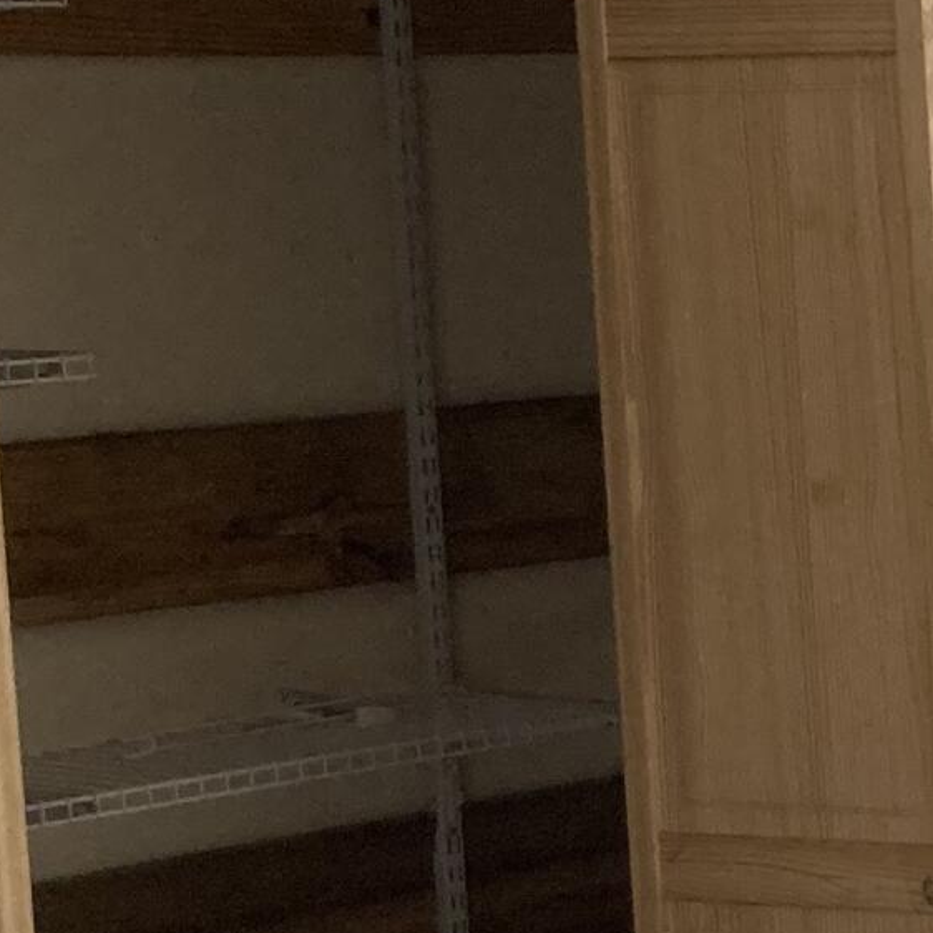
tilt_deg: -4.9
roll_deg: +1.5
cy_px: 515
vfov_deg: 13.2
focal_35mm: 132
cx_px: 2321
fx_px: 4025
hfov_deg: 10.9
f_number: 1.8
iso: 80
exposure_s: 1/114
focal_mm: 3.99
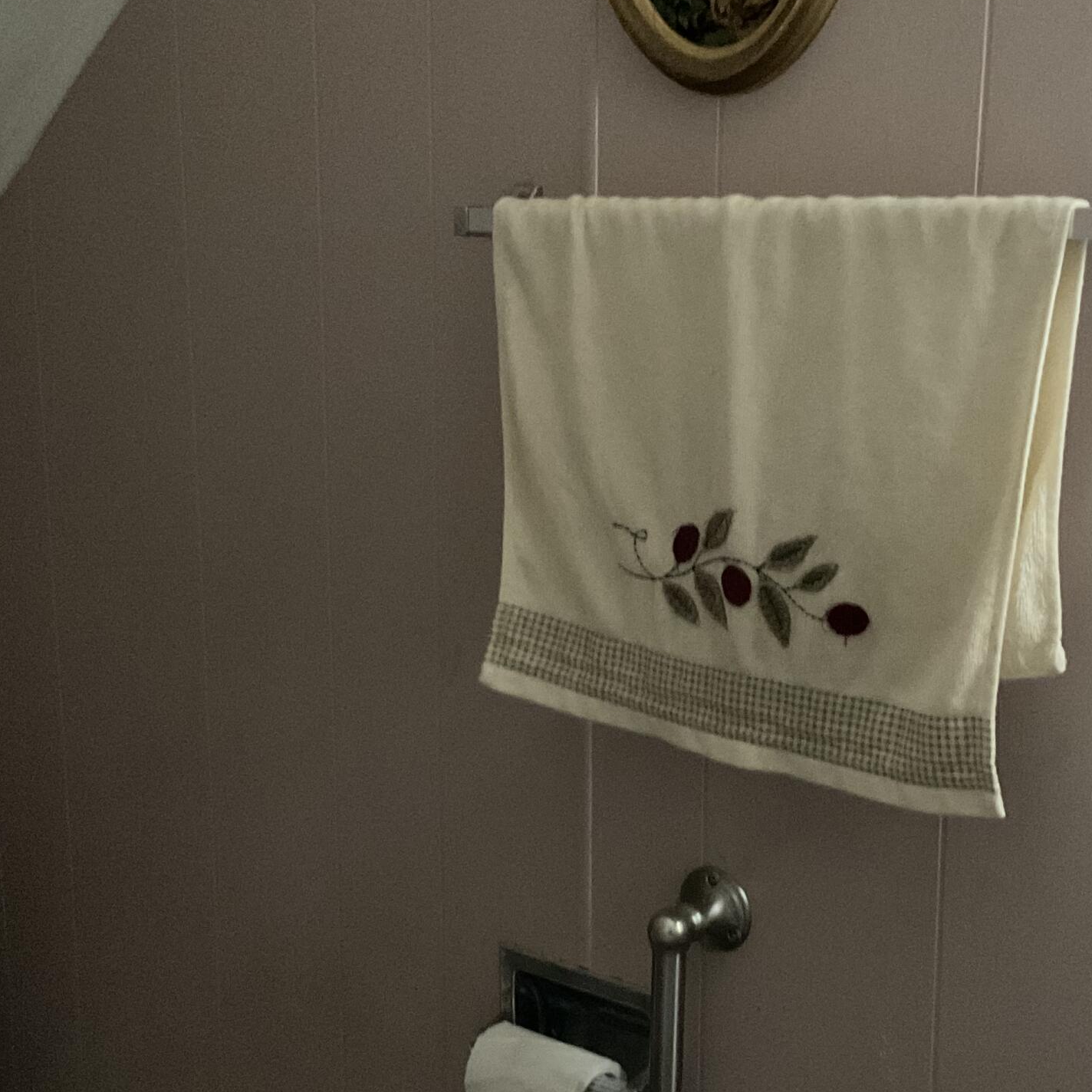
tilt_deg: -13.0
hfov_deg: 31.6
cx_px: 630
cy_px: 643
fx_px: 1927
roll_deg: +0.2
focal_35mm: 54
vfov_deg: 31.6
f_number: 1.8
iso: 500
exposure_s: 1/20
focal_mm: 3
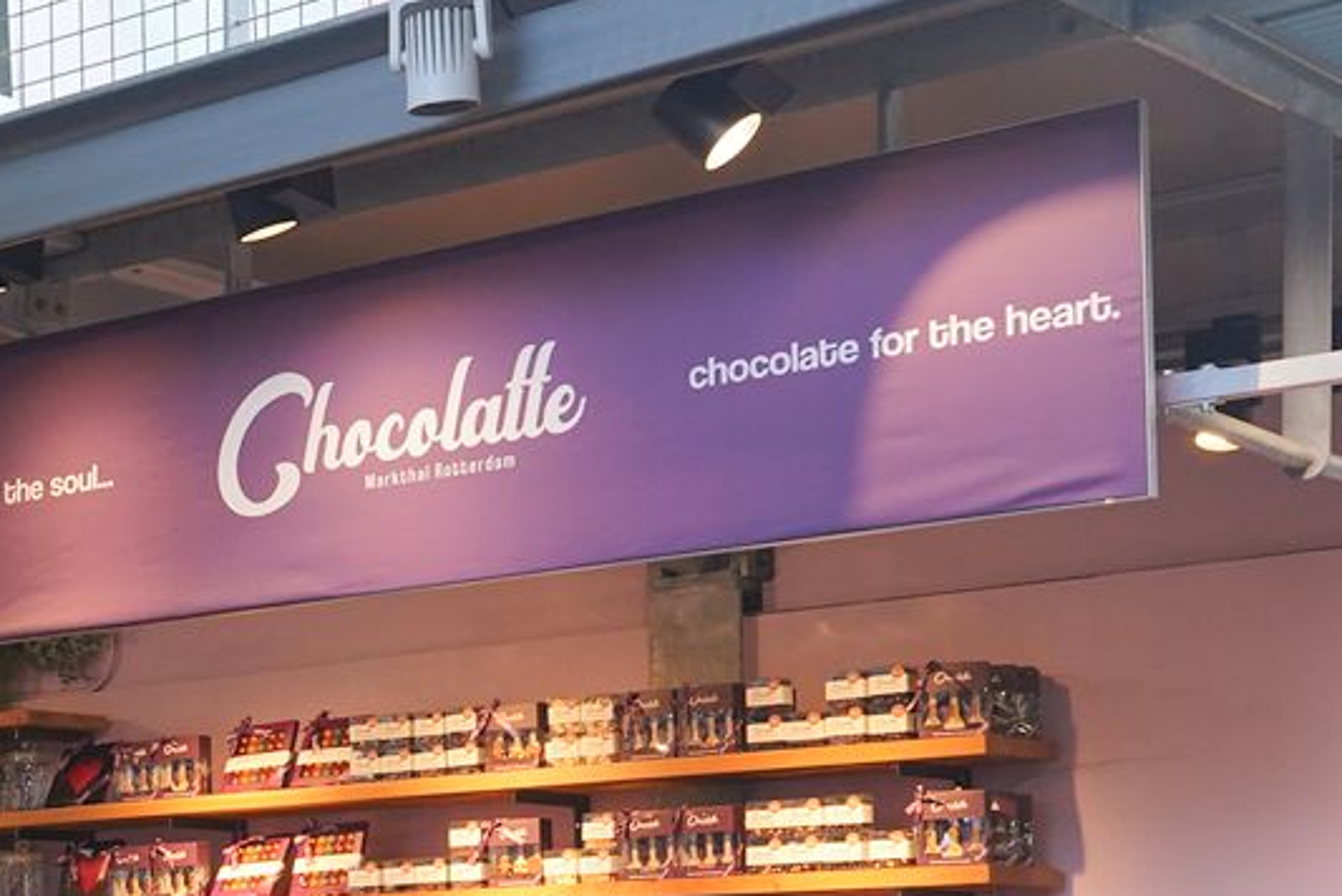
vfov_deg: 14.9
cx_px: -647
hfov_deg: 19.7
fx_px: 3357
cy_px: 946
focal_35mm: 90
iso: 800
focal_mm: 24
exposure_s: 1/100
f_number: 6.3
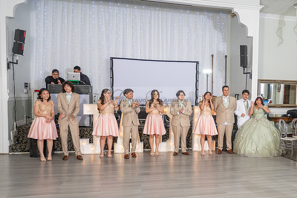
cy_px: 123
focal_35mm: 39
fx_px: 323
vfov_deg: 33.9
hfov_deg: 47.5
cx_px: 223
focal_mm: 24
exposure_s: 1/200
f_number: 3.5
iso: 500
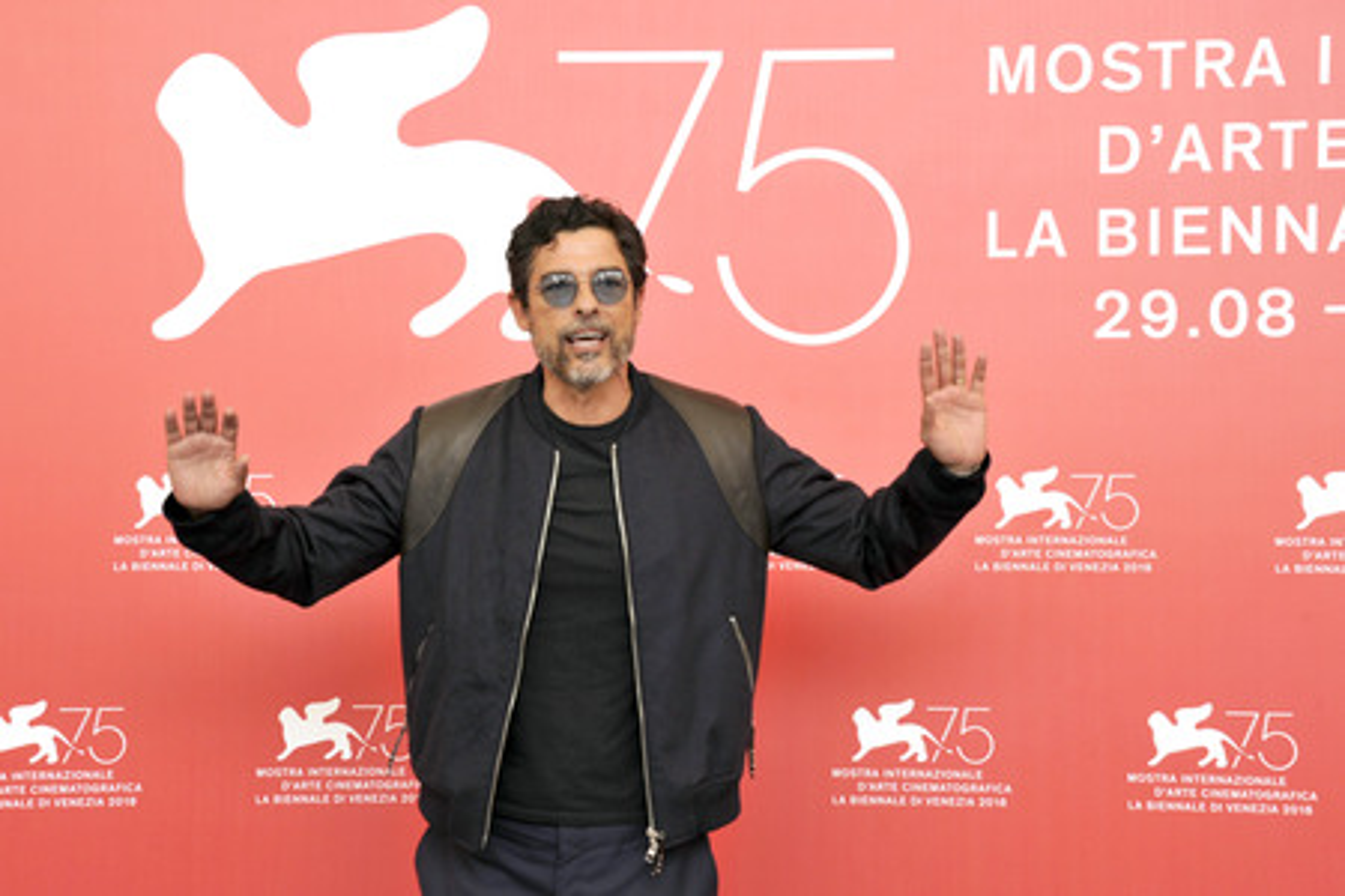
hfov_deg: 28.8
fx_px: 2615
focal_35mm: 70
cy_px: 448
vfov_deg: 19.5
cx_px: 672
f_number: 8
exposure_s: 1/320
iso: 1000
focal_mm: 70
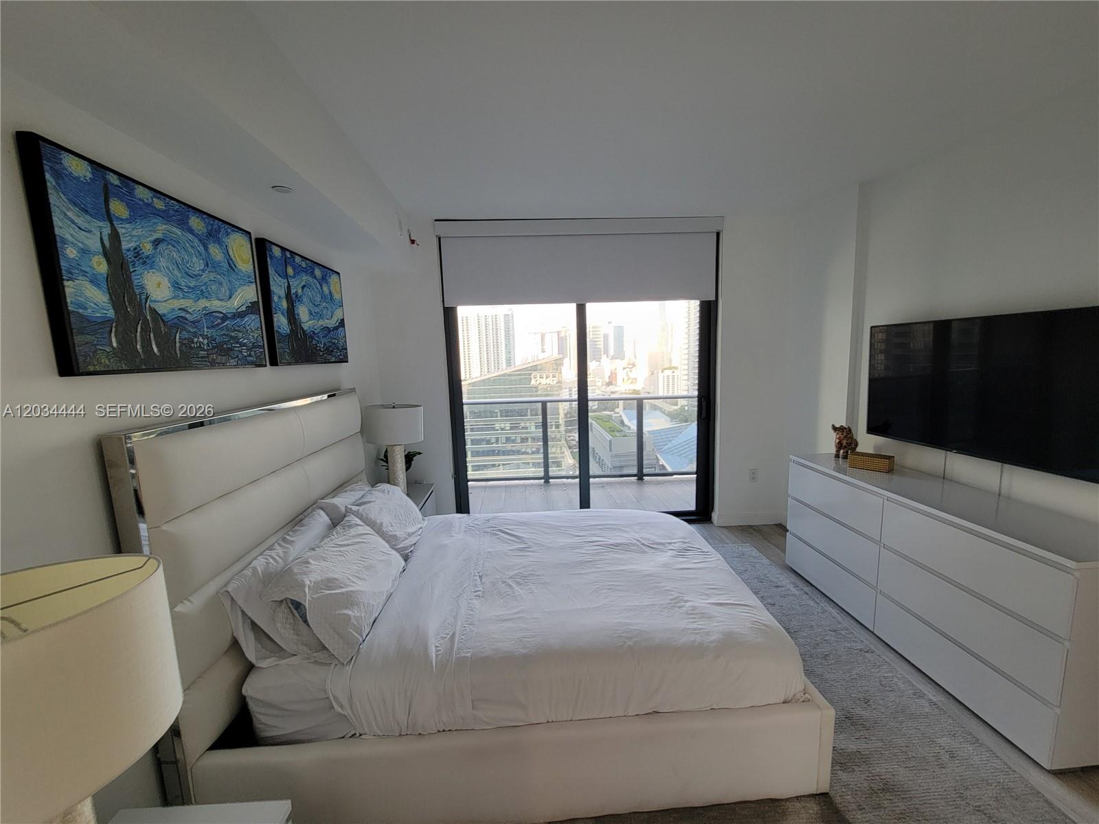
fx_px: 413
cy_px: 412
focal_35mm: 13
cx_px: 550
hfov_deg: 106.2
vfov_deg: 89.9
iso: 100
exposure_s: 1/60
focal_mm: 2.2
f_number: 2.2
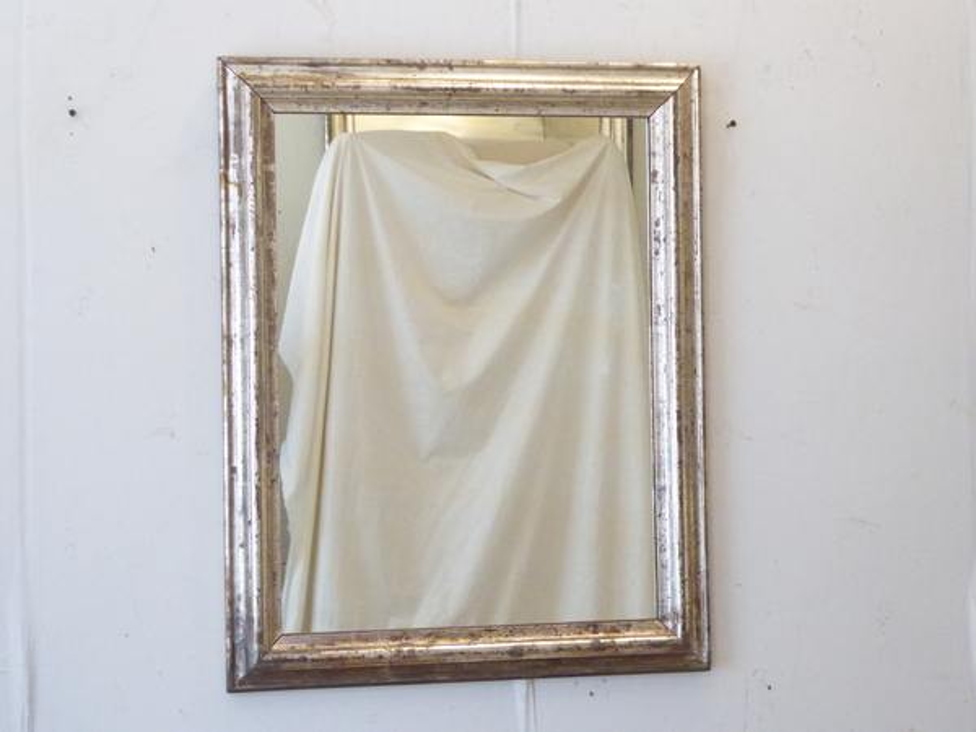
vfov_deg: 22.6
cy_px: 366
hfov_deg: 29.8
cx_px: 488
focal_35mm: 65
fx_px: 1833
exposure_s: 1/100
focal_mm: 10.9
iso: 1600
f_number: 4.3
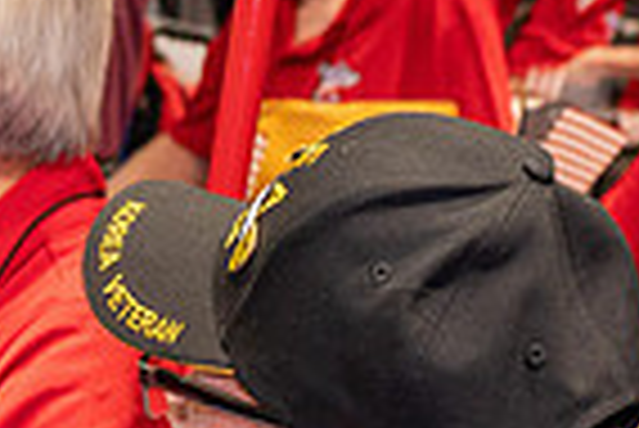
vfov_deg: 7.8
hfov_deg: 11.9
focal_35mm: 171
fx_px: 3038
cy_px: 797
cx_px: 86
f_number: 5
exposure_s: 1/60
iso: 2200
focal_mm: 42
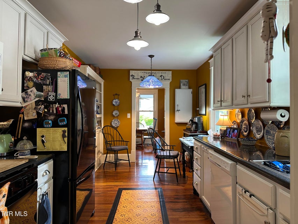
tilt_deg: +1.5
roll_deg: -0.1
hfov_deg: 71.6
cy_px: 112
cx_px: 149
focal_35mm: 24
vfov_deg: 56.8
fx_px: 207
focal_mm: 6.86
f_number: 1.78
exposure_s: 1/60
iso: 160
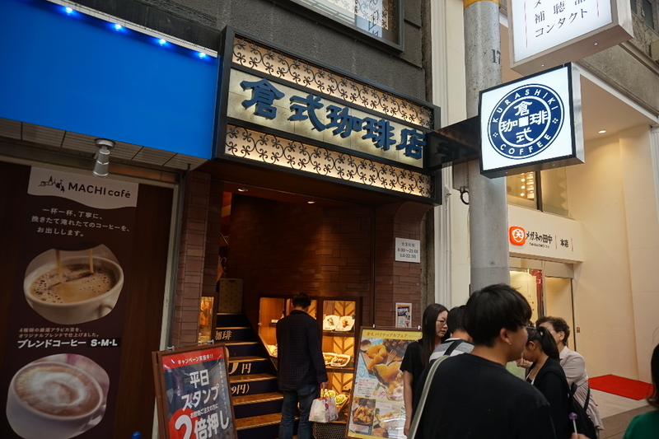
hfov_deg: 73.8
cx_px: 330
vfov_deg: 53.1
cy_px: 220
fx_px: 439
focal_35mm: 24
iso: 160
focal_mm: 16
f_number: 4
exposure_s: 1/60
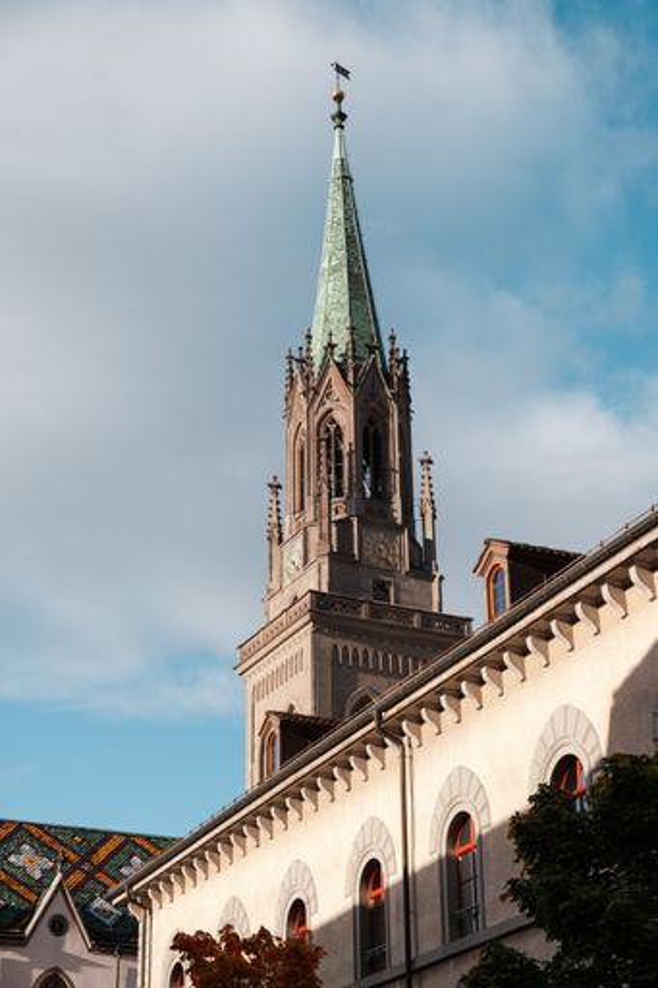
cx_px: 329
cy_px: 494
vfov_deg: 31.4
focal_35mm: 64
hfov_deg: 21.2
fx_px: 1756
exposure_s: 1/500
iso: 200
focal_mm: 42.5
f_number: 6.4
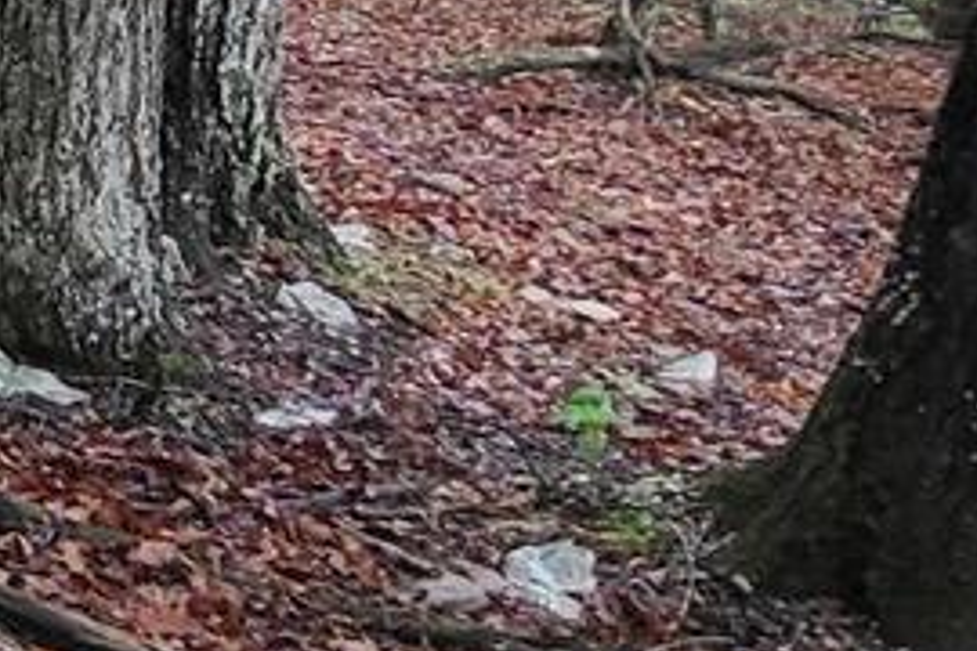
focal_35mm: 77
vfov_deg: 16.8
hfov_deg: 18.8
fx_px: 2090
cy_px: -166
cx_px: -876
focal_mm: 1.74
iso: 250
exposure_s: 1/60
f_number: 2.2
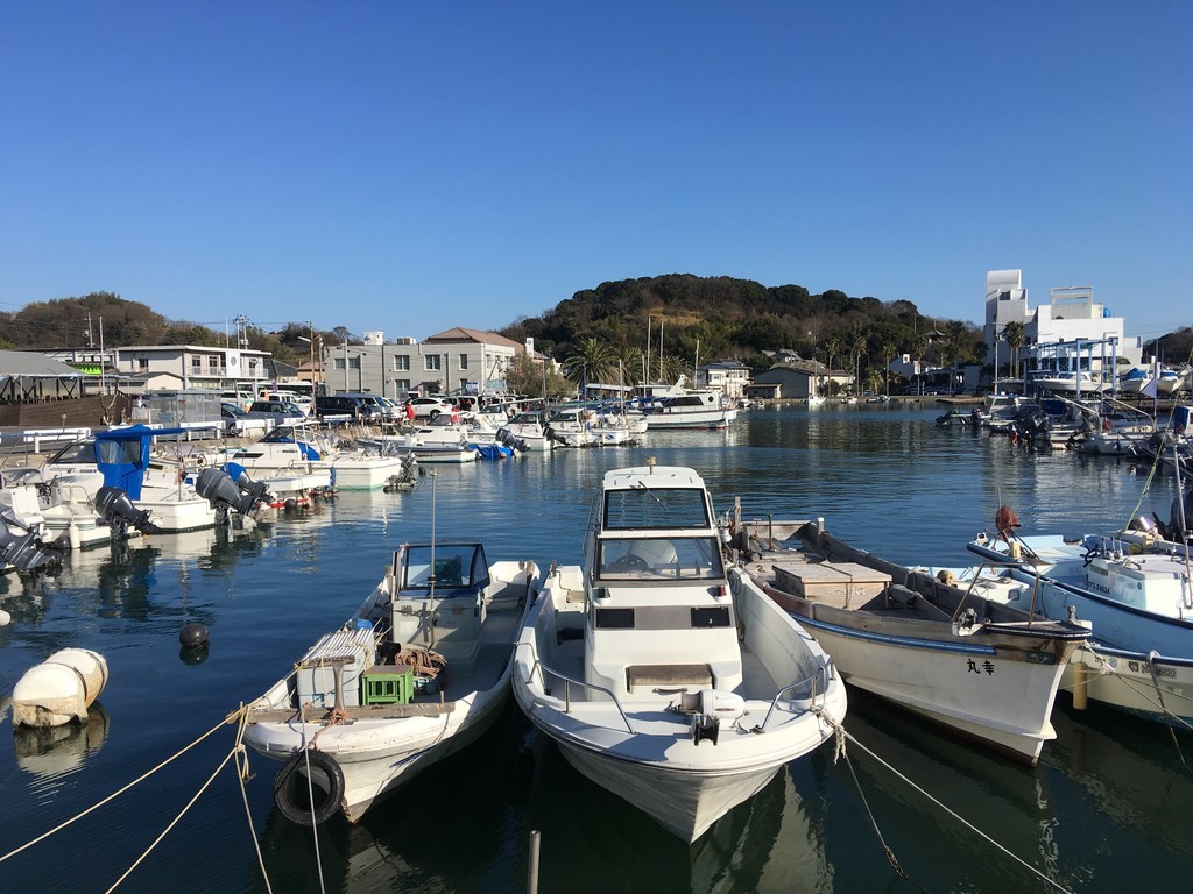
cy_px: 447
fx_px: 999
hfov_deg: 61.7
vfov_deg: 48.2
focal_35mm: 29
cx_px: 596
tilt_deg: -5.0
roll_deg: +1.0
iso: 25
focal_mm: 4.15
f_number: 2.2
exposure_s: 1/2079
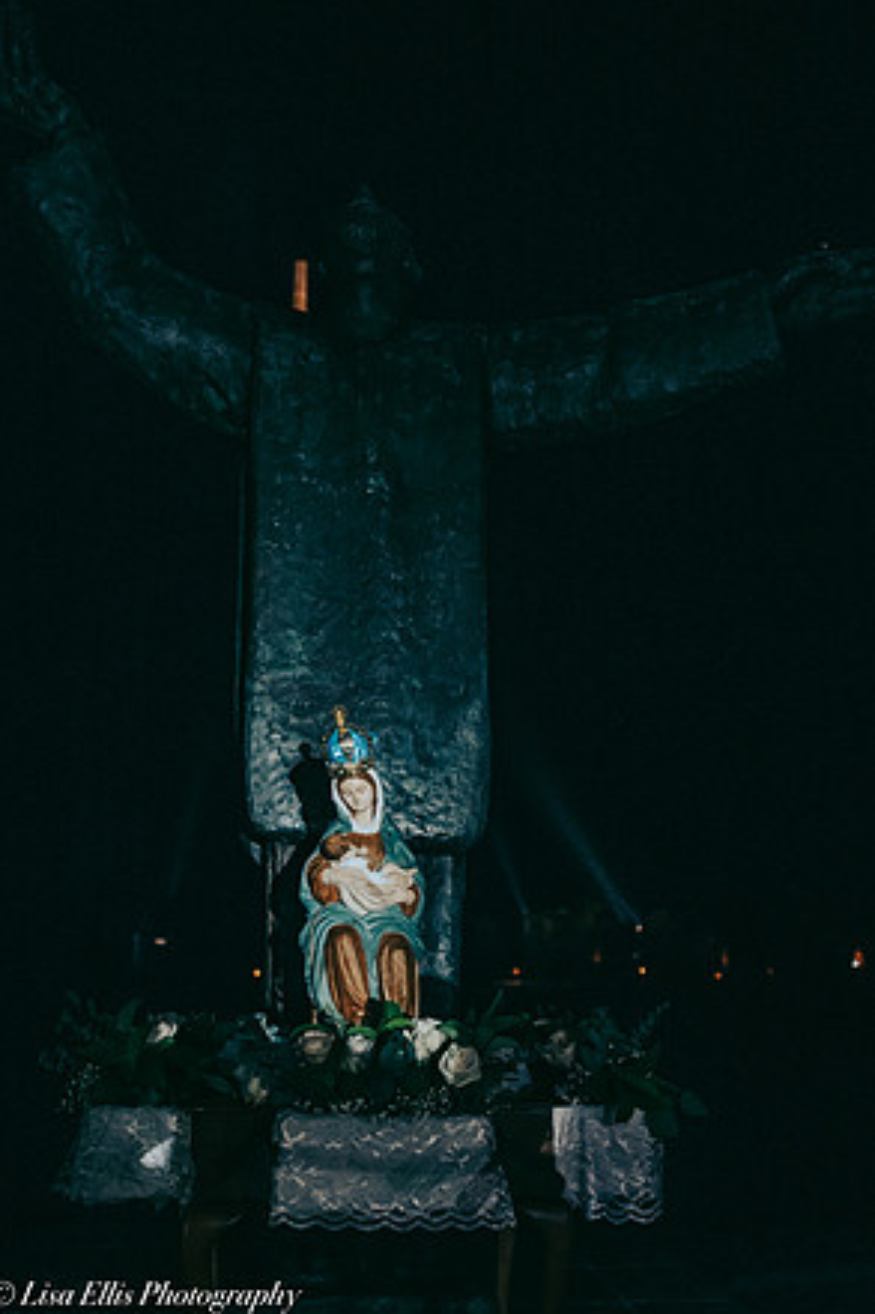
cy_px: 654
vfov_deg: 45.4
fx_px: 1569
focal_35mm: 43
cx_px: 436
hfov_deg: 31.2
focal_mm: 35
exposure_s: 1/125
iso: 3200
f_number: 2.8
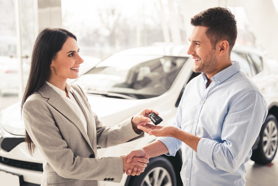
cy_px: 93
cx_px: 139
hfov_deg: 39.6
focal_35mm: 50
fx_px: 386
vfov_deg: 27.0
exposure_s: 1/1250
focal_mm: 50
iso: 800
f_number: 2.8
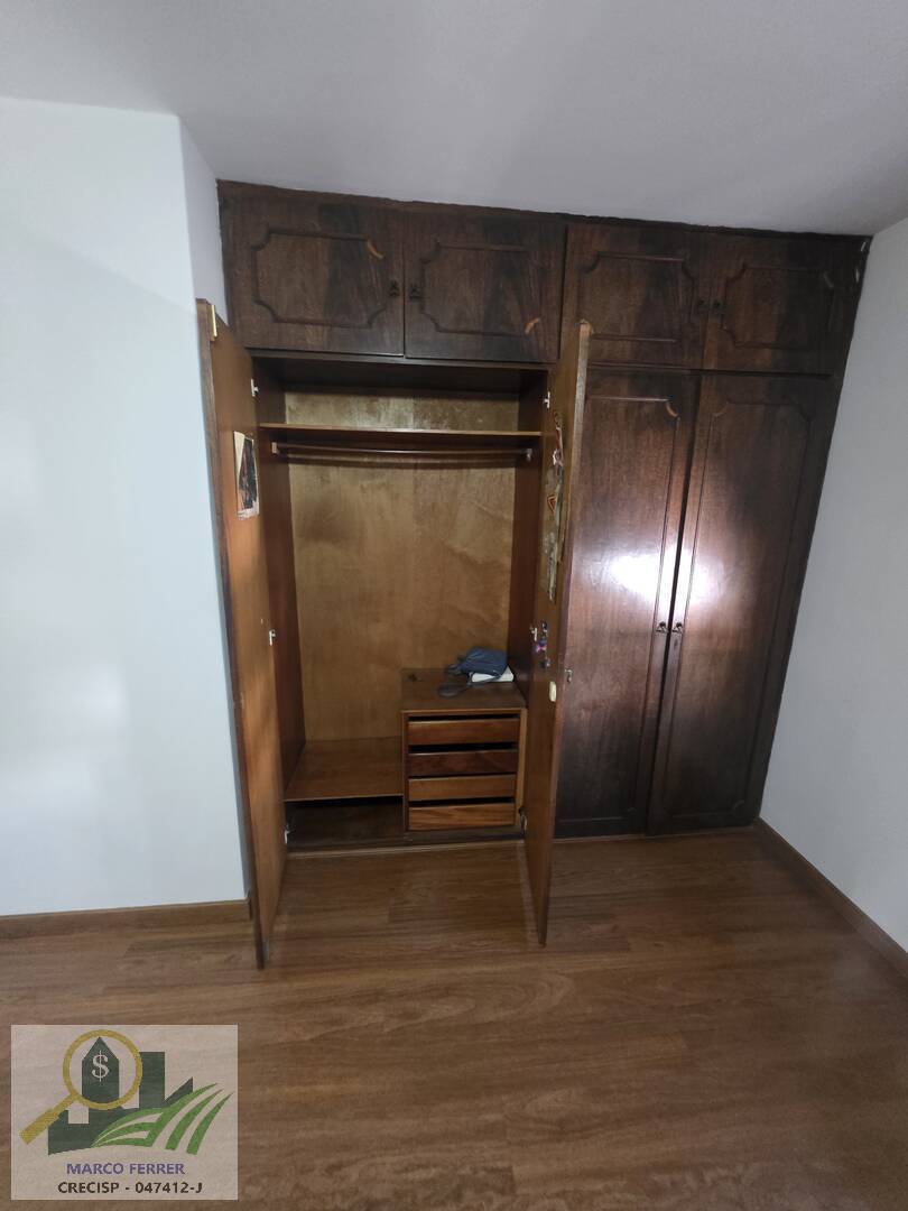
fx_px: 455
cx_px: 454
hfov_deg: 89.9
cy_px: 606
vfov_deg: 106.2
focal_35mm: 13
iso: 1250
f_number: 1.9
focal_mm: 2.2
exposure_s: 1/60
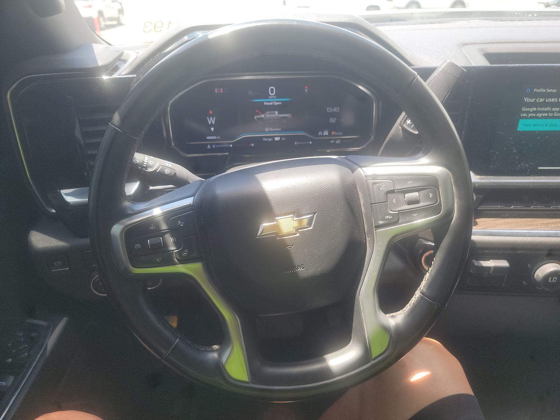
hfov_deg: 71.6
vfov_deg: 56.8
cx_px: 280
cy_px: 210
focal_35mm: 24
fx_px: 388
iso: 60
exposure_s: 1/119
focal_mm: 6.7
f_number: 1.8
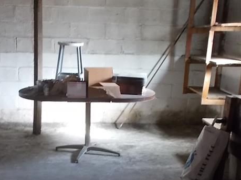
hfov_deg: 33.0
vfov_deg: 24.8
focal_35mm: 58
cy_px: 142
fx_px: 404
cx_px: 81
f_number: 3.2
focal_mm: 4.6
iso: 200
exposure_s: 1/5
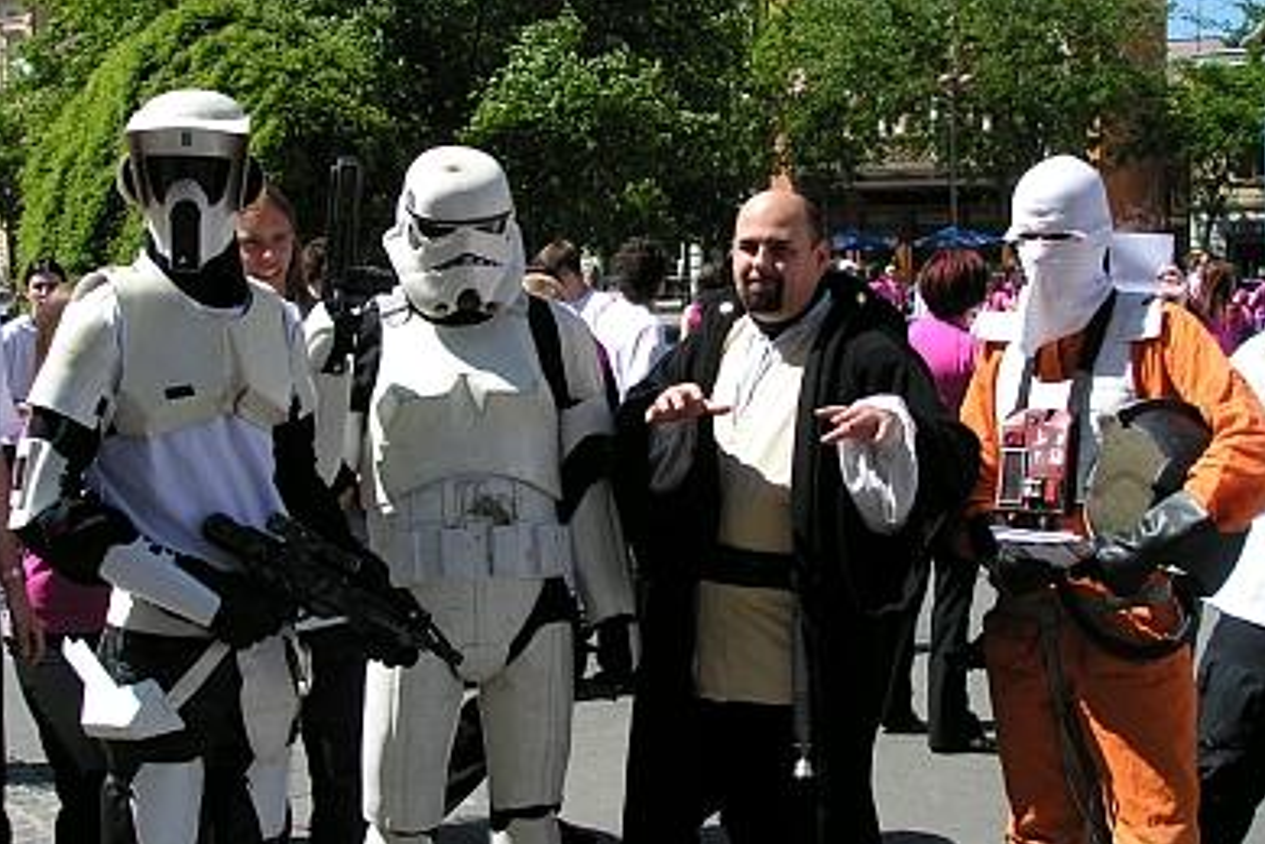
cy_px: 373
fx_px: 1687
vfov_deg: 28.1
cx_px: 623
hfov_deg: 41.1
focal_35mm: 48
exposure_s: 1/320
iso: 50
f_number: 5.6
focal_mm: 6.9
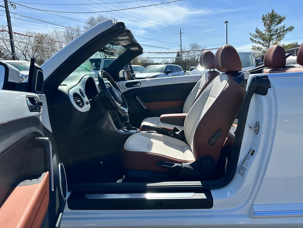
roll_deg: +1.5
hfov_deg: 71.6
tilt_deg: -10.2
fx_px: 210
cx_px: 152
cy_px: 114
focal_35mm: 24
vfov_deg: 56.8
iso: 80
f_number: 1.78
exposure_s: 1/3155
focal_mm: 6.86
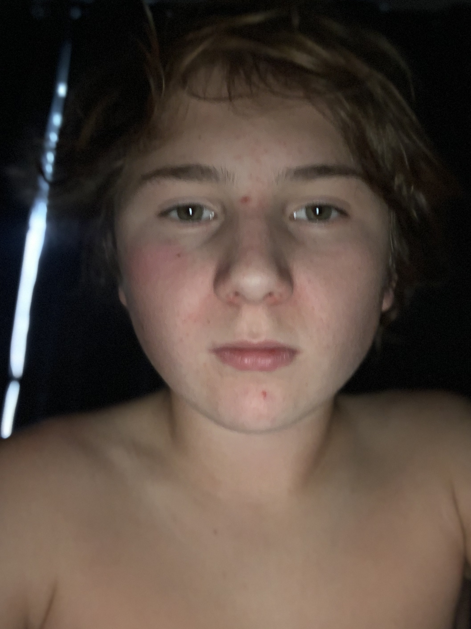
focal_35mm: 35
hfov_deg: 40.7
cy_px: 304
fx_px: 635
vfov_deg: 52.6
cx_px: 227
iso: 200
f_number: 2.2
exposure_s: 1/16
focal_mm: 2.87
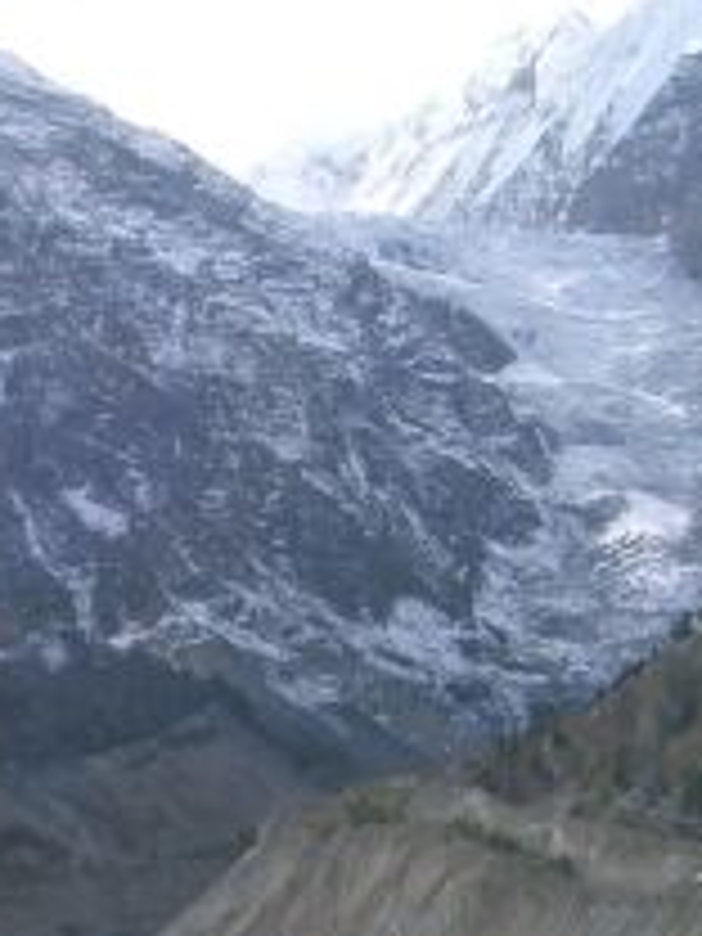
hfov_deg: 18.2
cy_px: 644
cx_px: 110
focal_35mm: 80
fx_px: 2163
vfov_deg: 24.3
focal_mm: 8
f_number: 4.8
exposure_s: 1/500
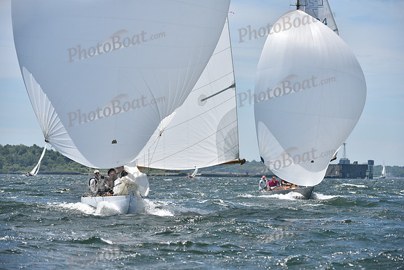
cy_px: 135
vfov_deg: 6.9
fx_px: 2245
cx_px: 202
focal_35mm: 200
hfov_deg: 10.3
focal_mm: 200
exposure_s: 1/1250
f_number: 6.3
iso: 250
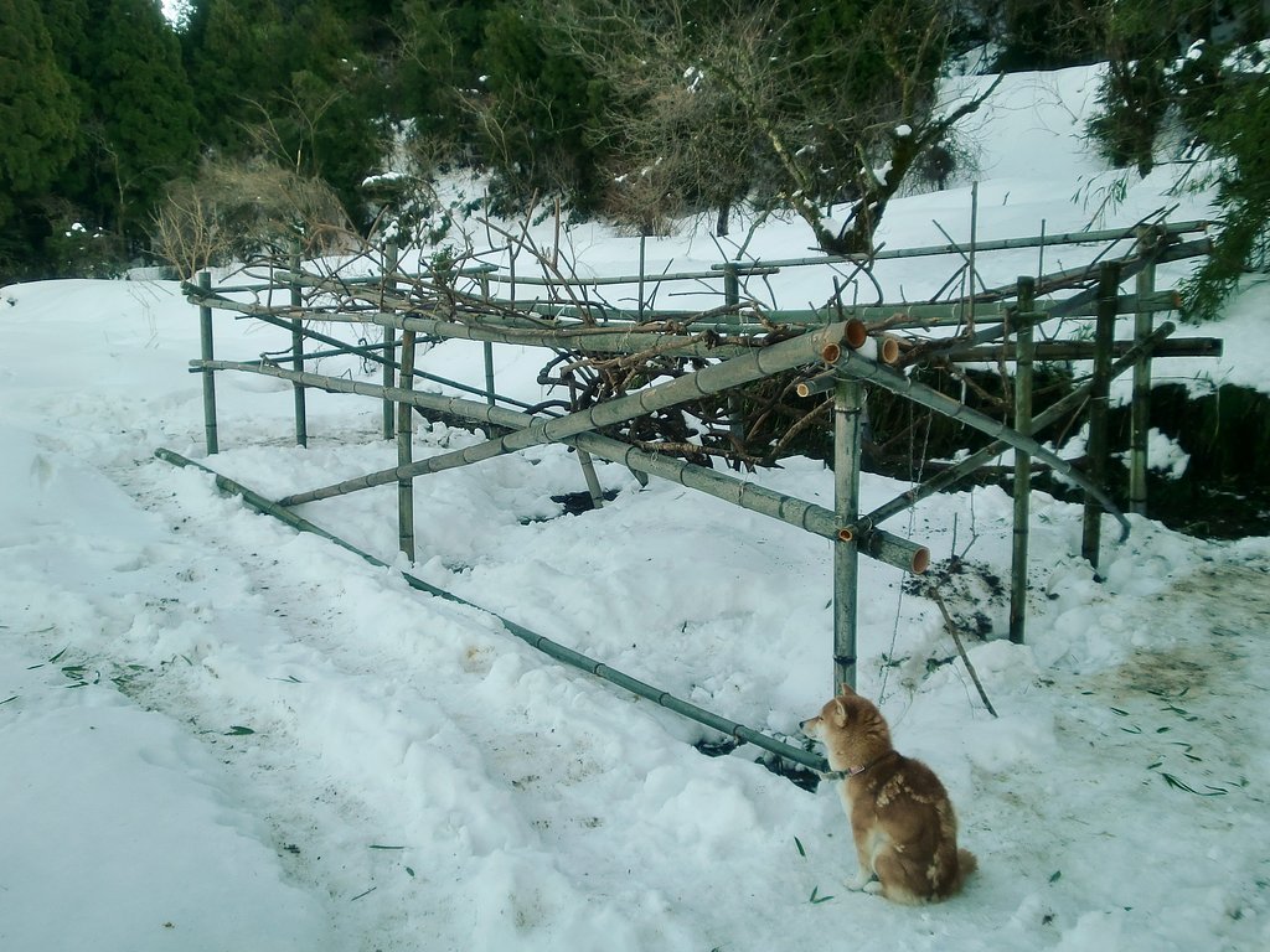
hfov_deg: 54.0
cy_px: 476
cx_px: 635
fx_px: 1247
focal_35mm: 34
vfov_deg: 41.8
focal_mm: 5.58
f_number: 2.8
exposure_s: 1/250
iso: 64
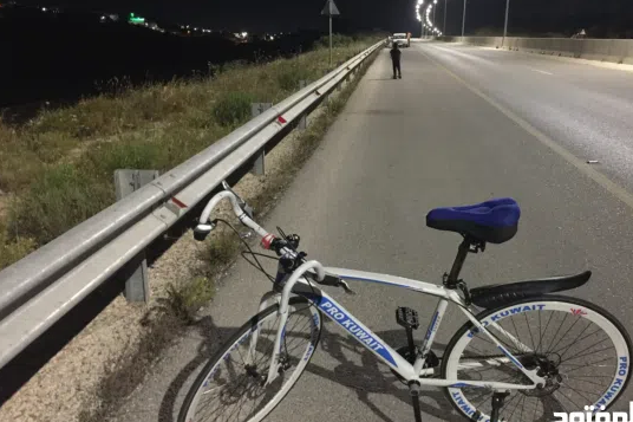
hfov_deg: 52.9
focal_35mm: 36
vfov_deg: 36.8
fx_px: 633
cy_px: 231
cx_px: 371
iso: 125
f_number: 2.2
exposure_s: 1/4
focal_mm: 4.15
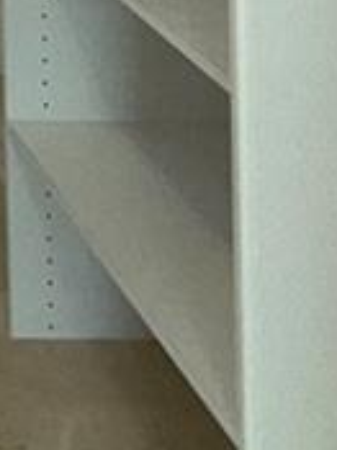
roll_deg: +0.3
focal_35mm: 96
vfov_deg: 15.9
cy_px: -453
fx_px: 1248
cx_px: -512
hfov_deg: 11.9
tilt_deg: -0.6
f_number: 2.2
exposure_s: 1/122
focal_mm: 2.22
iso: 50
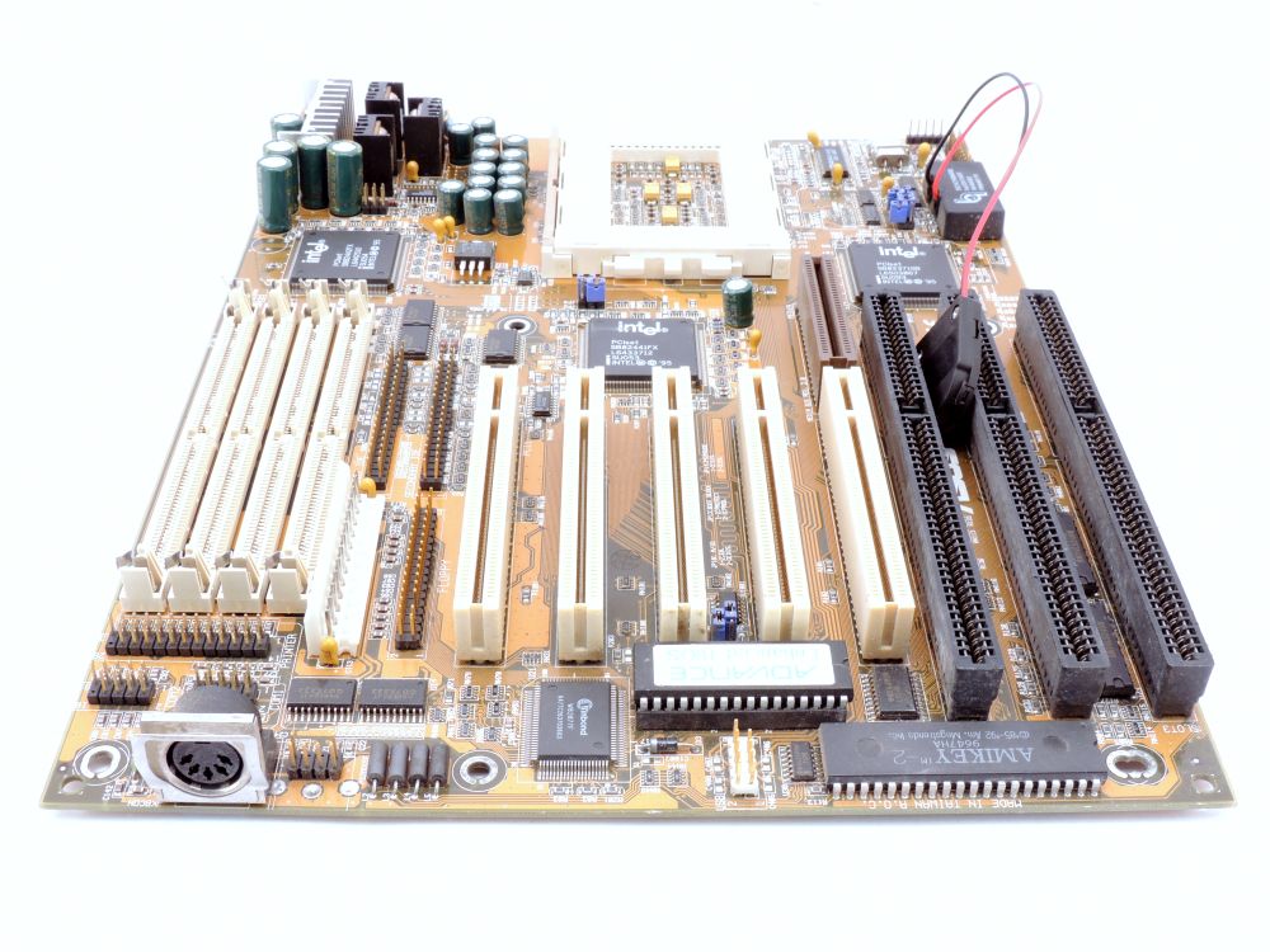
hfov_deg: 43.9
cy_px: 476
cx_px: 635
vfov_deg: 33.6
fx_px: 1578
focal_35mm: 43
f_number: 6.8
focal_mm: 7.6
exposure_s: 1/10
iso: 100
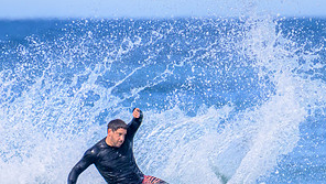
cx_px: 155
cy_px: 212
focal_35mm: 1661
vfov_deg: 0.7
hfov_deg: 1.3
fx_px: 14368
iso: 1800
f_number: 11
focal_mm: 800
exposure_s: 1/2000
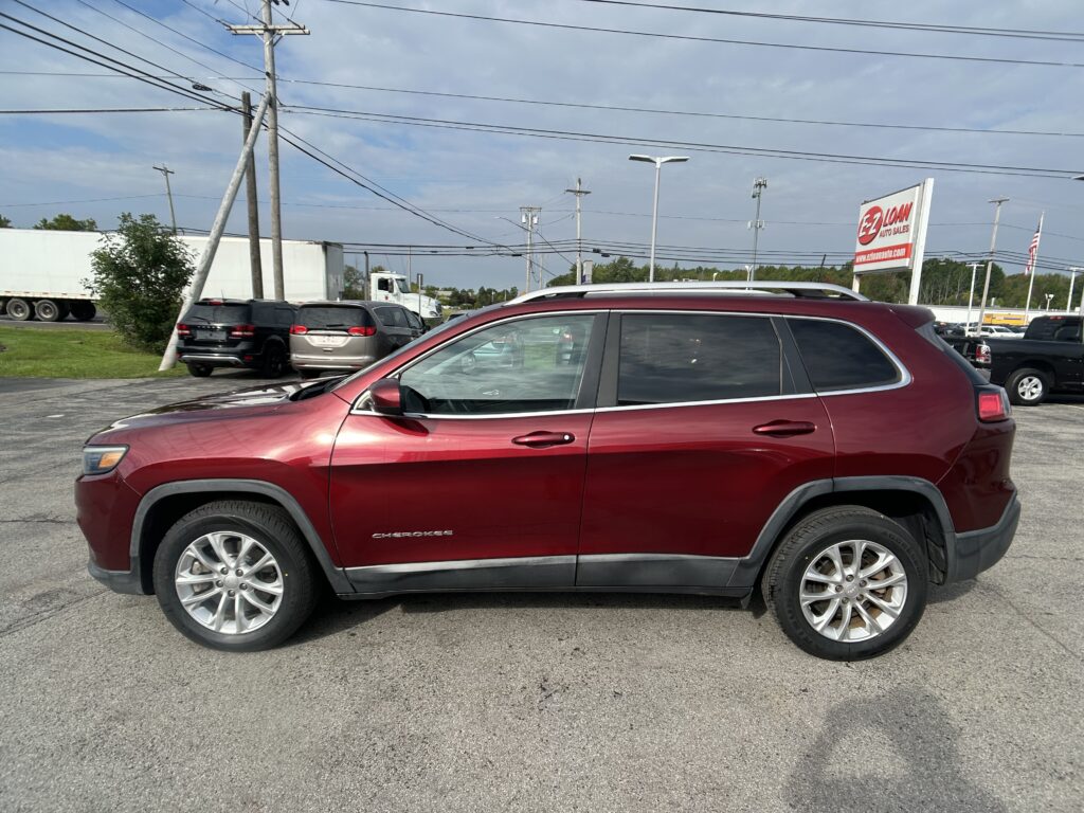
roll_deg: -1.7
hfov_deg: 67.3
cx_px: 542
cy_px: 406
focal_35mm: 26
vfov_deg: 53.1
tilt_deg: -8.7
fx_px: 814
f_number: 1.5
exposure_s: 1/3356
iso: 50
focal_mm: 5.7
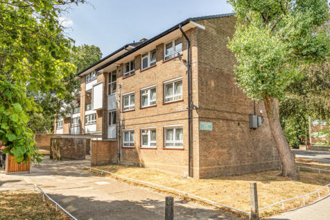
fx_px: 229
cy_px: 110
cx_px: 165
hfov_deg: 71.5
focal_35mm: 25
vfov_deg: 51.3
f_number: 8
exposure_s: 1/320
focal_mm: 17
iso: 400
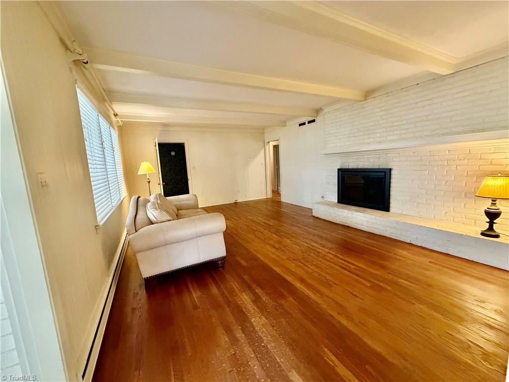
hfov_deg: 102.1
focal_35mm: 14
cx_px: 254
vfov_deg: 85.7
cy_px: 191
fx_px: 206
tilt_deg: -7.8
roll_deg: +3.2
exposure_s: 1/60
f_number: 2.2
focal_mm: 2.22
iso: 800
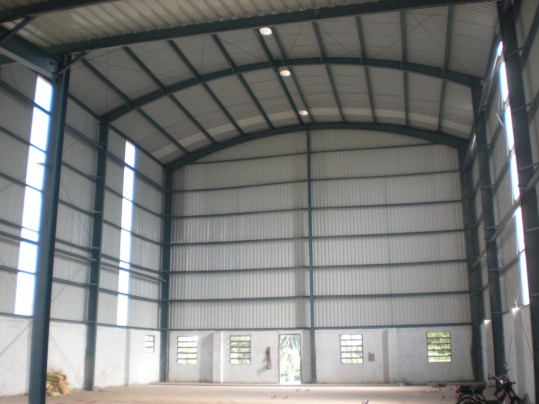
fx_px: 592
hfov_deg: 49.0
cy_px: 202
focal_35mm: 38
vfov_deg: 37.7
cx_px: 270
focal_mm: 6.3
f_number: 3.1
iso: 84
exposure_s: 1/62.8
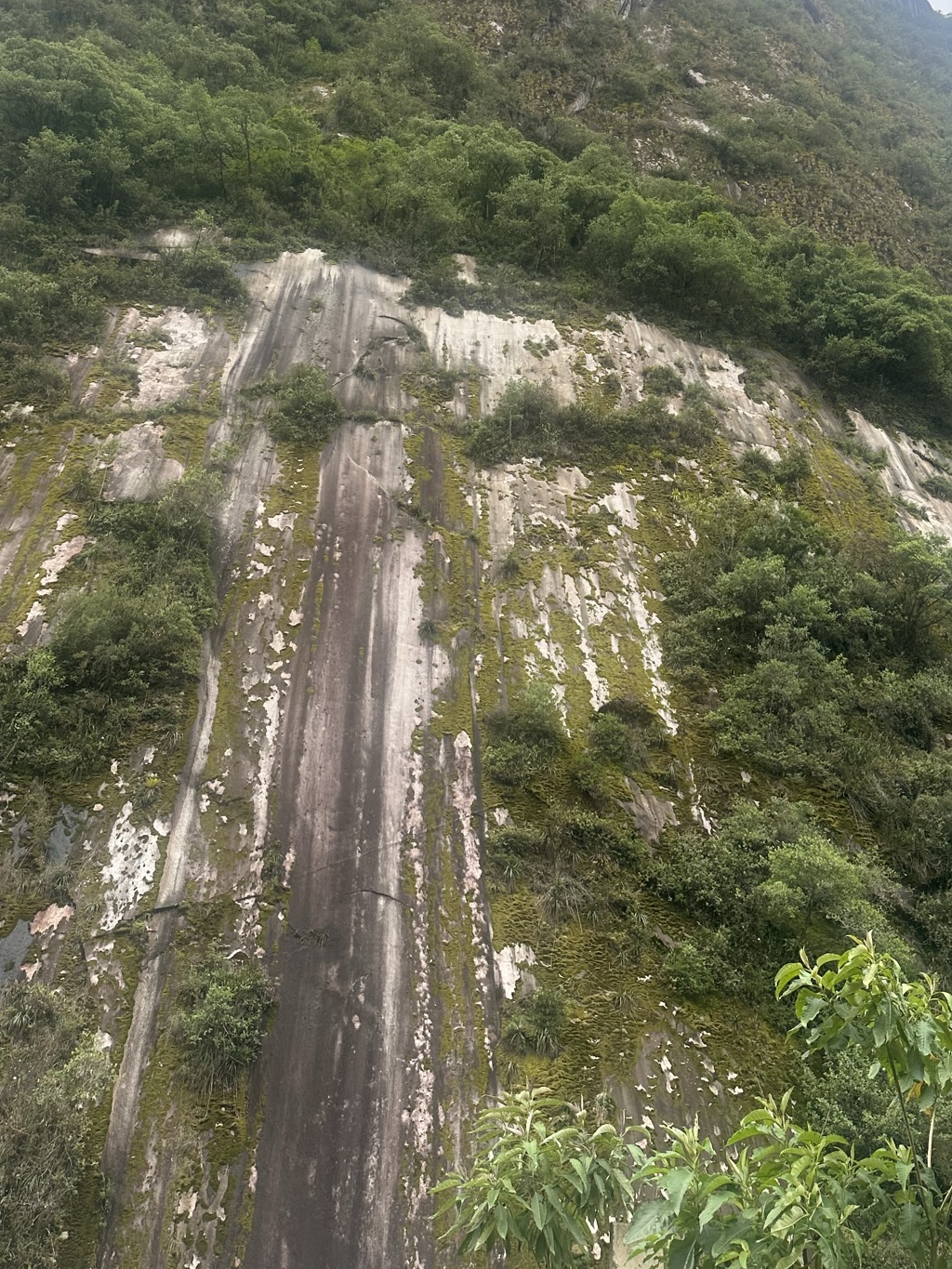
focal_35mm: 36
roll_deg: -1.9
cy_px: 366
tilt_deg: +29.2
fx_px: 1320
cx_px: 532
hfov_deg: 39.6
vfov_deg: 49.9
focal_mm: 6.86
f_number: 1.78
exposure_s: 1/740
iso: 80
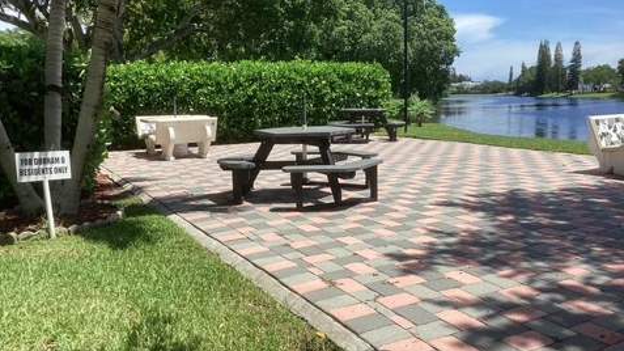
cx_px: 311
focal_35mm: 34
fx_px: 562
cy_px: 170
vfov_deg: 34.6
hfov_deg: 58.0
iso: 25
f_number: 2.4
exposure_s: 1/1359
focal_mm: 3.3
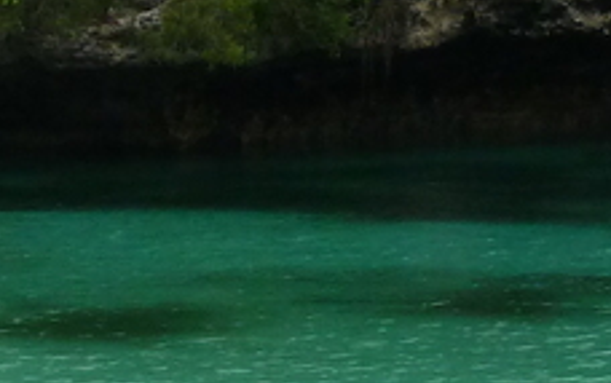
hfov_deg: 10.0
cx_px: -182
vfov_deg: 6.4
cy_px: -24
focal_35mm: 206
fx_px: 3434
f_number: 3.6
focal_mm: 6.1
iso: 200
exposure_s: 1/250
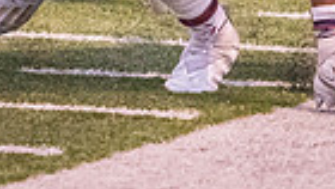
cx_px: 19
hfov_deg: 2.0
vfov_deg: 1.1
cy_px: -306
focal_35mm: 1063
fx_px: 9450
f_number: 2.8
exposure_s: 1/2500
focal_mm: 140
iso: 16000
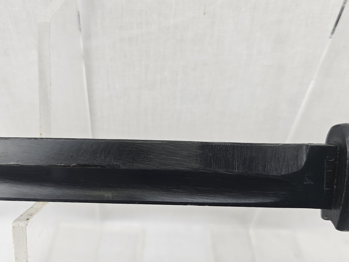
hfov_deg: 58.0
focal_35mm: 31
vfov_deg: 45.4
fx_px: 313
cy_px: 138
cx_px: 146
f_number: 1.7
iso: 50
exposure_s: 1/100
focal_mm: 6.3
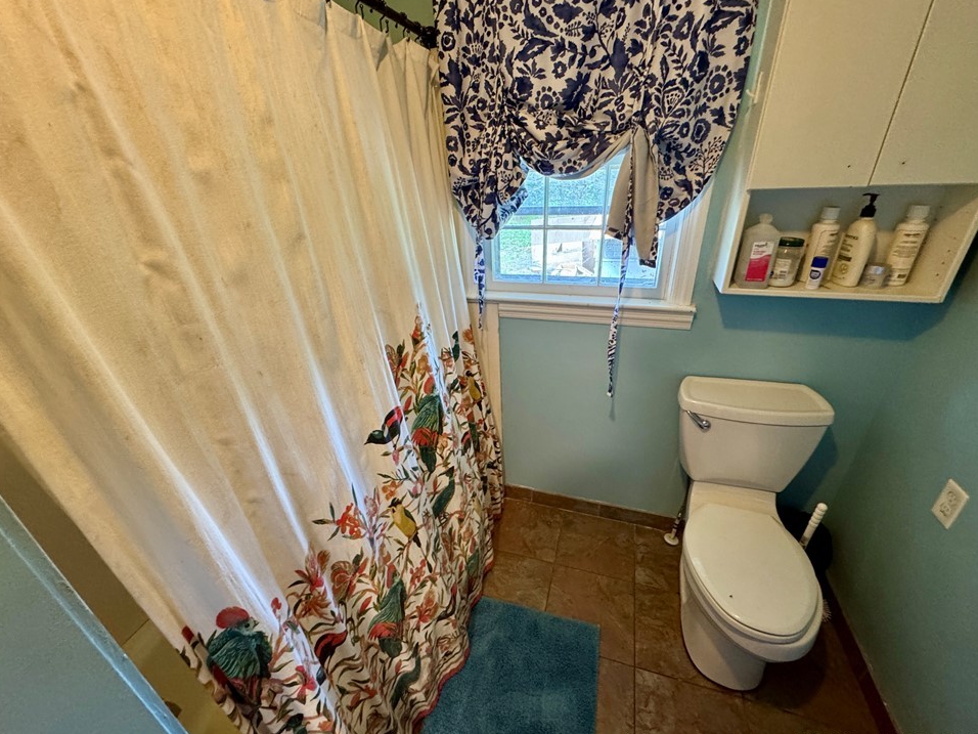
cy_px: 370
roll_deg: +1.7
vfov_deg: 81.7
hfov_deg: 98.2
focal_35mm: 15
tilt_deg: -29.7
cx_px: 481
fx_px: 424
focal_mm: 2.22
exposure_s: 1/60
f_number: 2.2
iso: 400
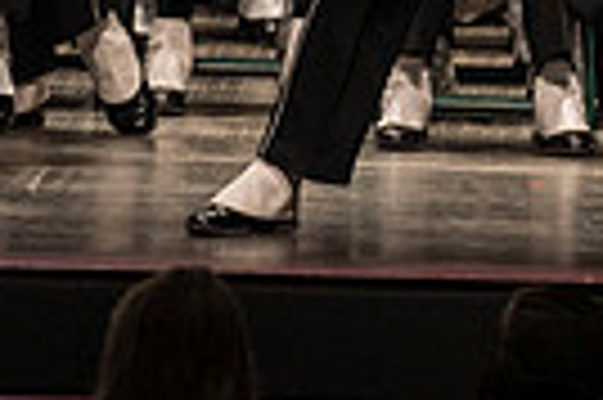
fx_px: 14471
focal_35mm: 865
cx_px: 1130
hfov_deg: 2.4
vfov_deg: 1.6
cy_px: -436
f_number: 3.5
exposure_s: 1/500
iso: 1250
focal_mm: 200
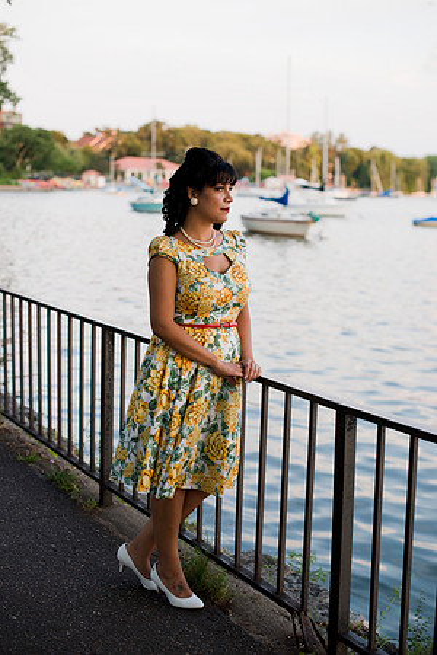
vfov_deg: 39.6
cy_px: 328
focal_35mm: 50
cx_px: 218
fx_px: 910
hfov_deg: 27.0
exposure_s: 1/200
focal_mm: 50
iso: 200
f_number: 2.8
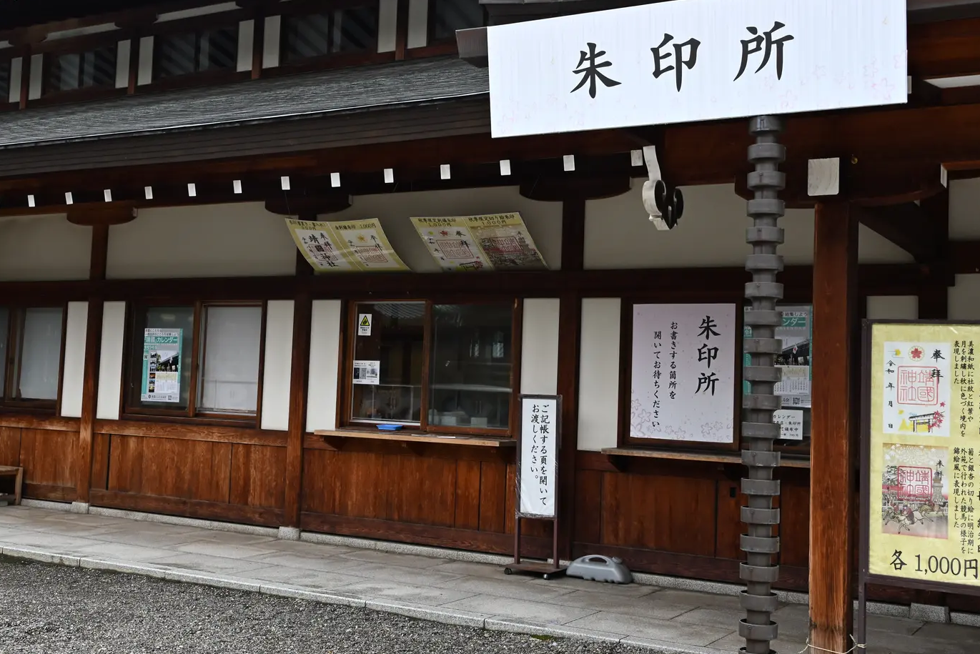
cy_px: 295
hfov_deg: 46.4
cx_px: 453
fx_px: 1144
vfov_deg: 31.9
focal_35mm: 42
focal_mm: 36
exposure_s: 1/100
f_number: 11
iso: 400
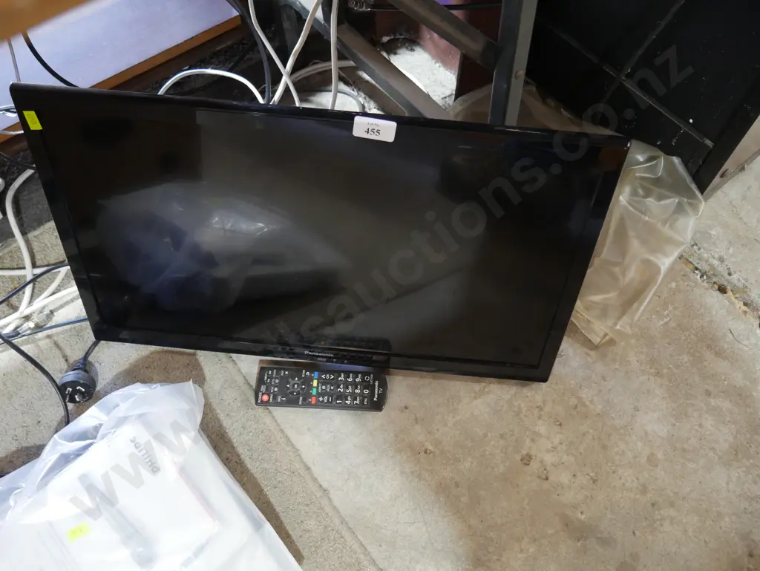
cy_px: 286
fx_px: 659
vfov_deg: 46.8
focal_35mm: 30
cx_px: 380
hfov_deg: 59.9
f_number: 3.6
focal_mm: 15
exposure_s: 1/60
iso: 1250
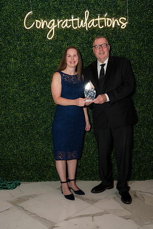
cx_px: 76
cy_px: 114
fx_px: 255
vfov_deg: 48.5
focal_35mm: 40
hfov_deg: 33.4
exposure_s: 1/160
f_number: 5
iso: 400
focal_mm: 40
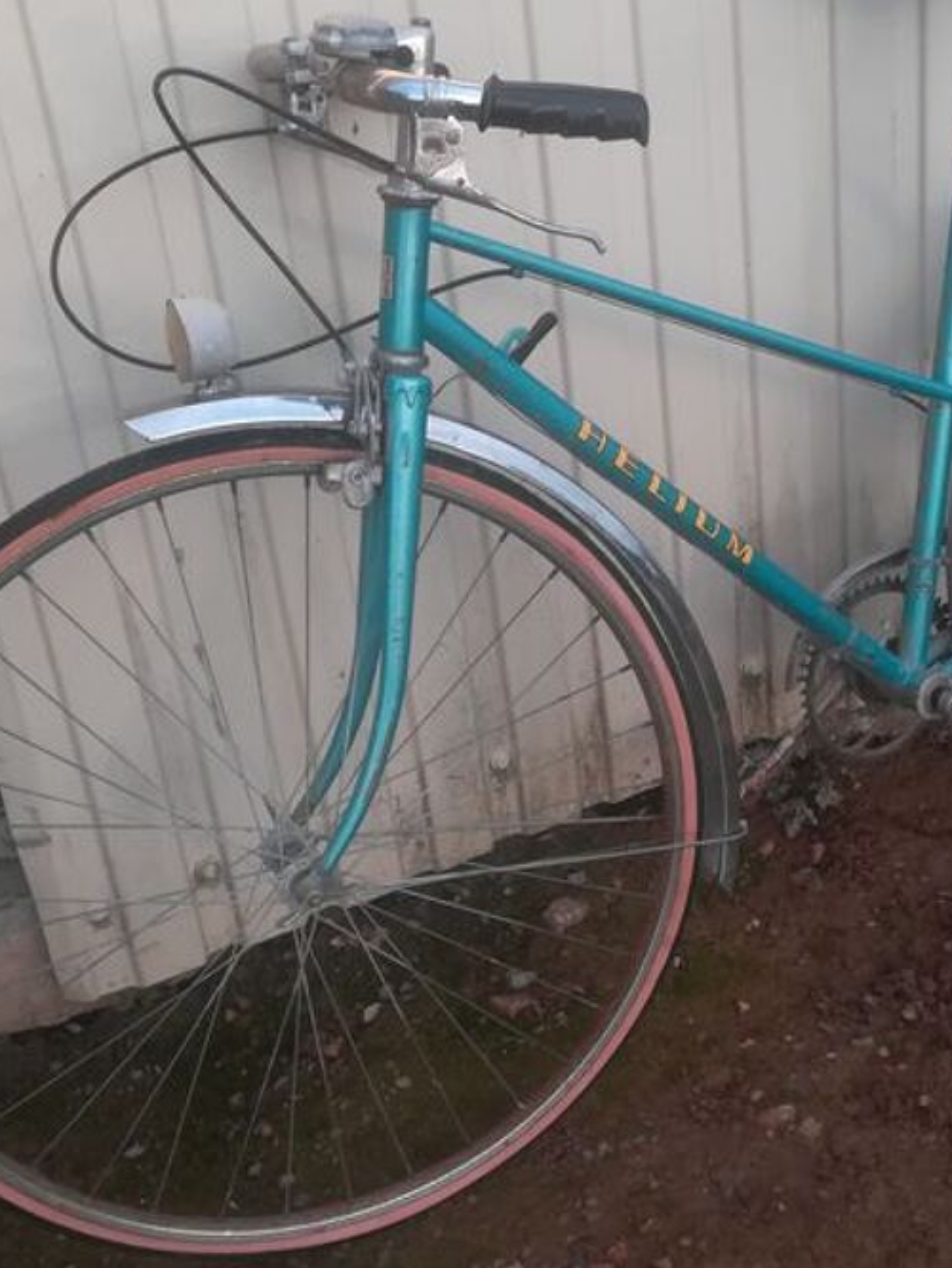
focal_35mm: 52
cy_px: 715
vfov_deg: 36.8
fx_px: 1906
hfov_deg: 27.6
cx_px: 727
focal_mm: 3.83
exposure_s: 1/100
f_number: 2.2
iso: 50
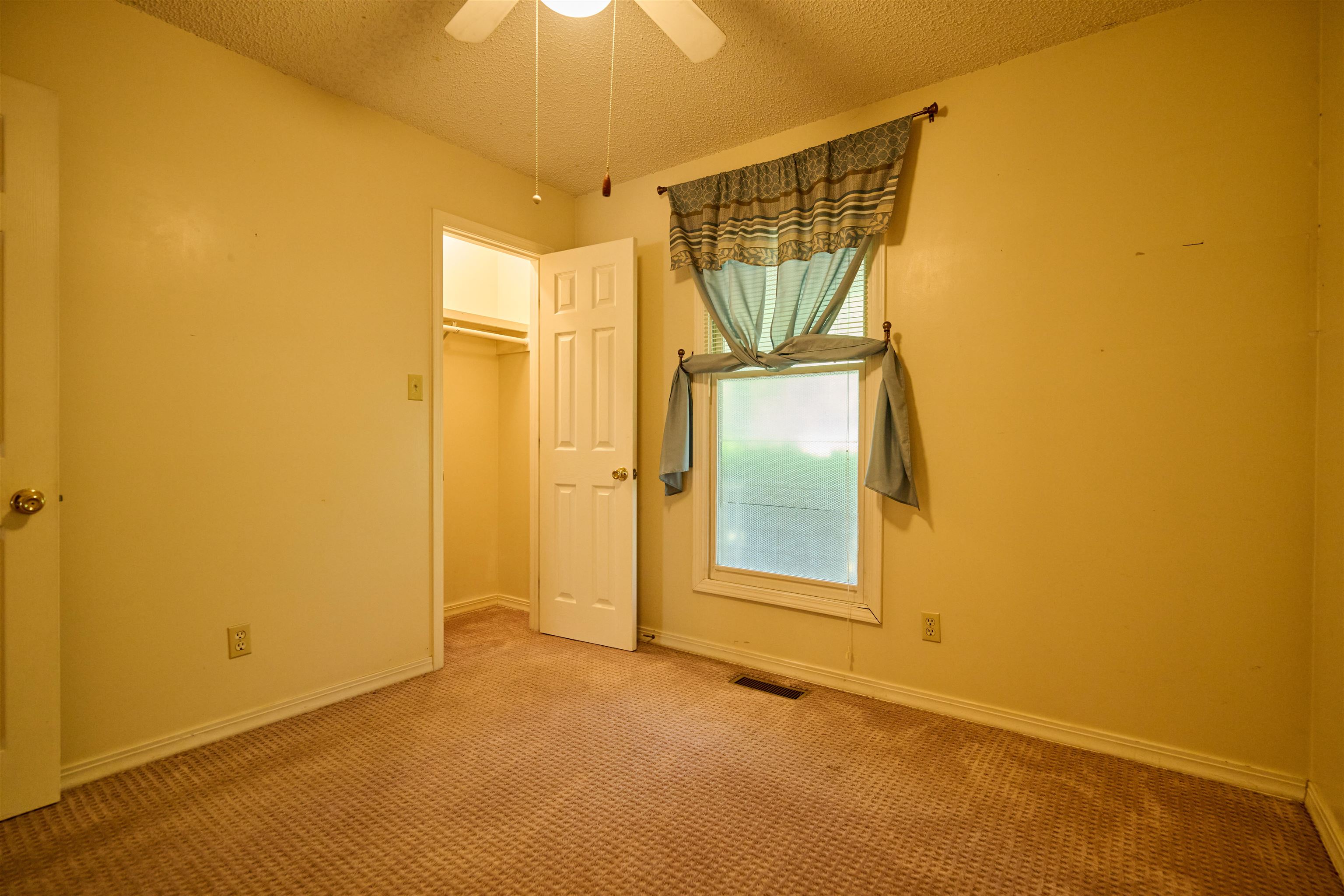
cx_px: 672
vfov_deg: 73.7
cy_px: 448
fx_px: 597
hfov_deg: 96.7
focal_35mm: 16
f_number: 3.2
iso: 1000
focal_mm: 16
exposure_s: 1/80
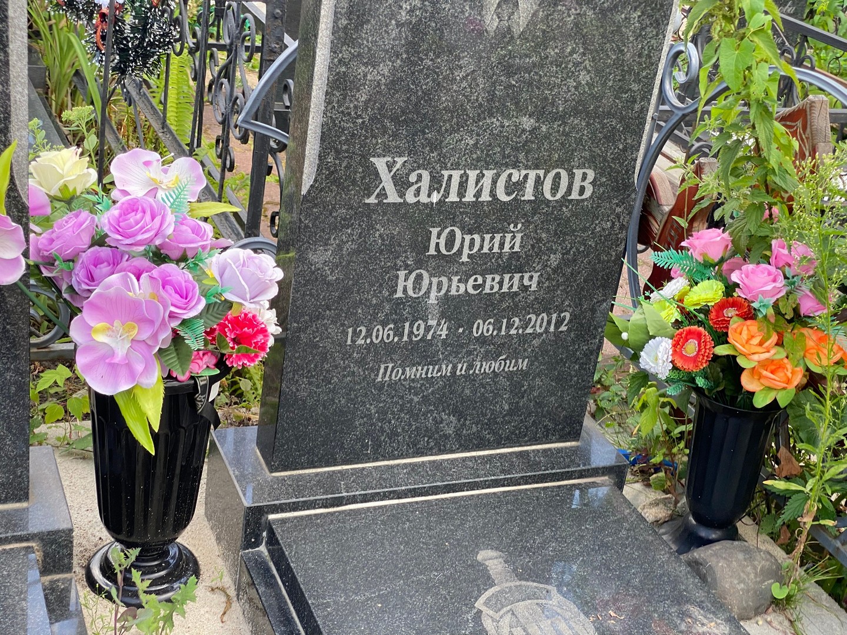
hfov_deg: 36.8
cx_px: 424
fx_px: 1272
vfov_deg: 28.0
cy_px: 318
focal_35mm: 52
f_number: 2
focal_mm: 6
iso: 20
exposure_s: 1/124
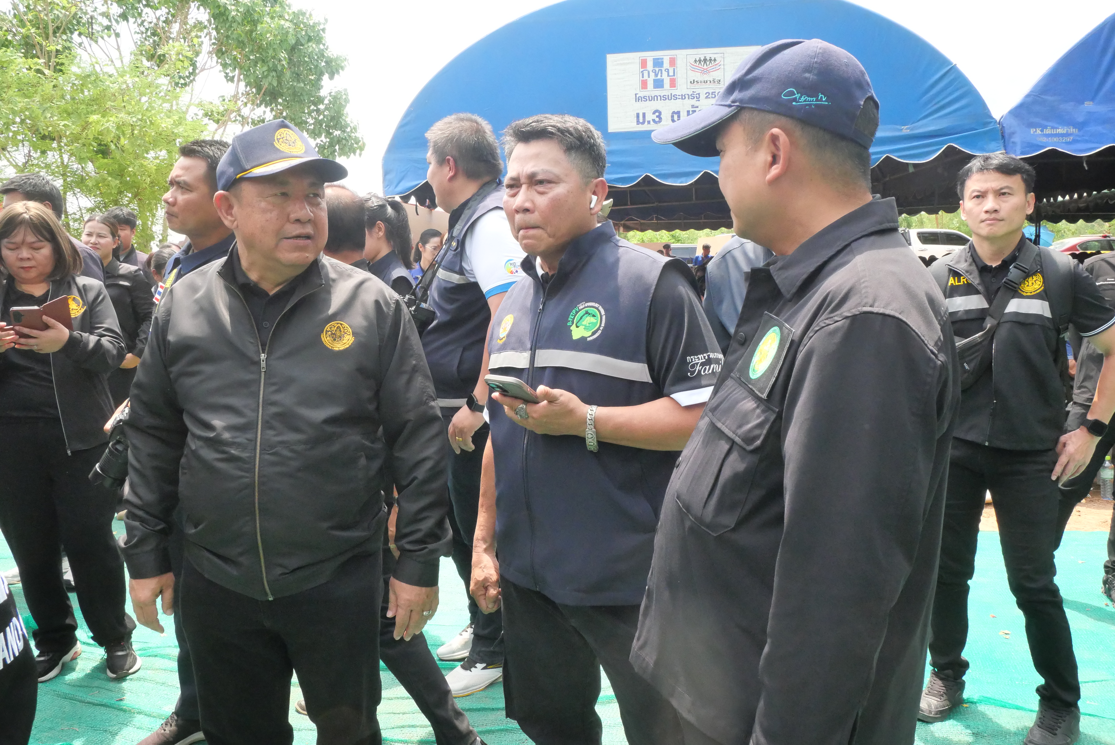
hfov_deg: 63.6
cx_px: 558
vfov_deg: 45.0
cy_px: 372
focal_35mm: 29
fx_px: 899
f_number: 10
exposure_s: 1/640
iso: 3200
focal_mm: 14
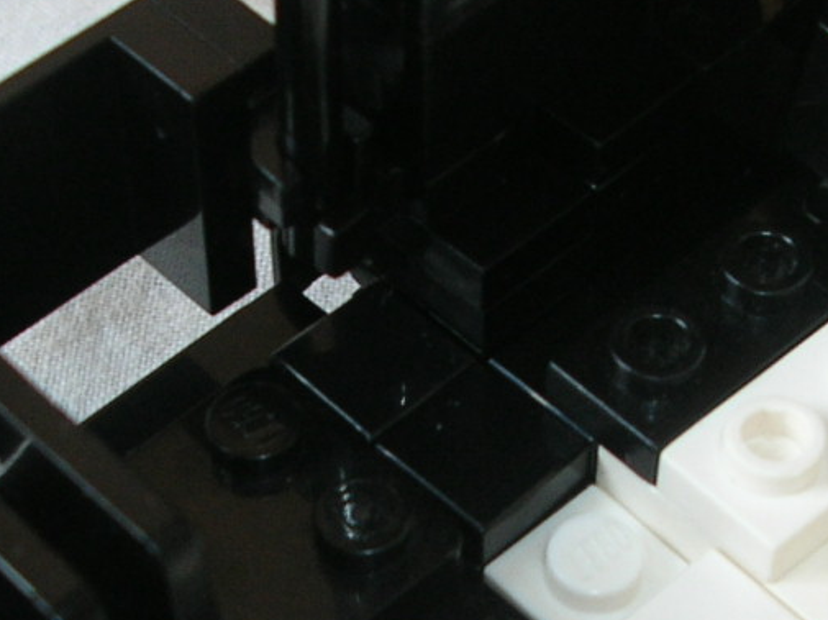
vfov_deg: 13.3
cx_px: 374
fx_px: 2653
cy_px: 500
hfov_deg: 17.7
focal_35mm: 111
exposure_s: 1/9.4
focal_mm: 5.8
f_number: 2.8
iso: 50
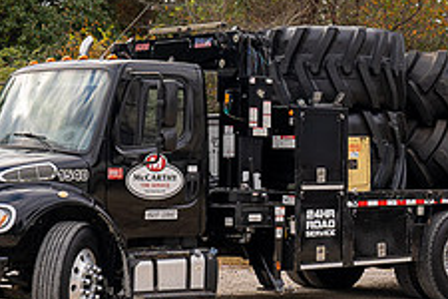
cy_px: 73
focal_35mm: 93
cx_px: 257
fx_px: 1157
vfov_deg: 14.6
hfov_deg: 21.9
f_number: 5.6
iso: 100
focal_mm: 36
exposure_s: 1/80
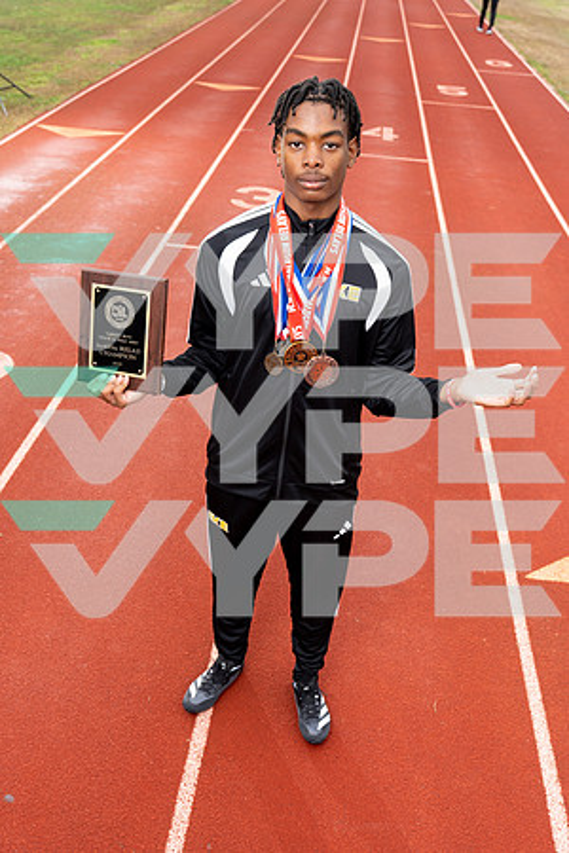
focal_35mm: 35
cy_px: 426
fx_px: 830
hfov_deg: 37.9
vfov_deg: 54.4
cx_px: 284
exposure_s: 1/200
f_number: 5.6
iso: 250
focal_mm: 35
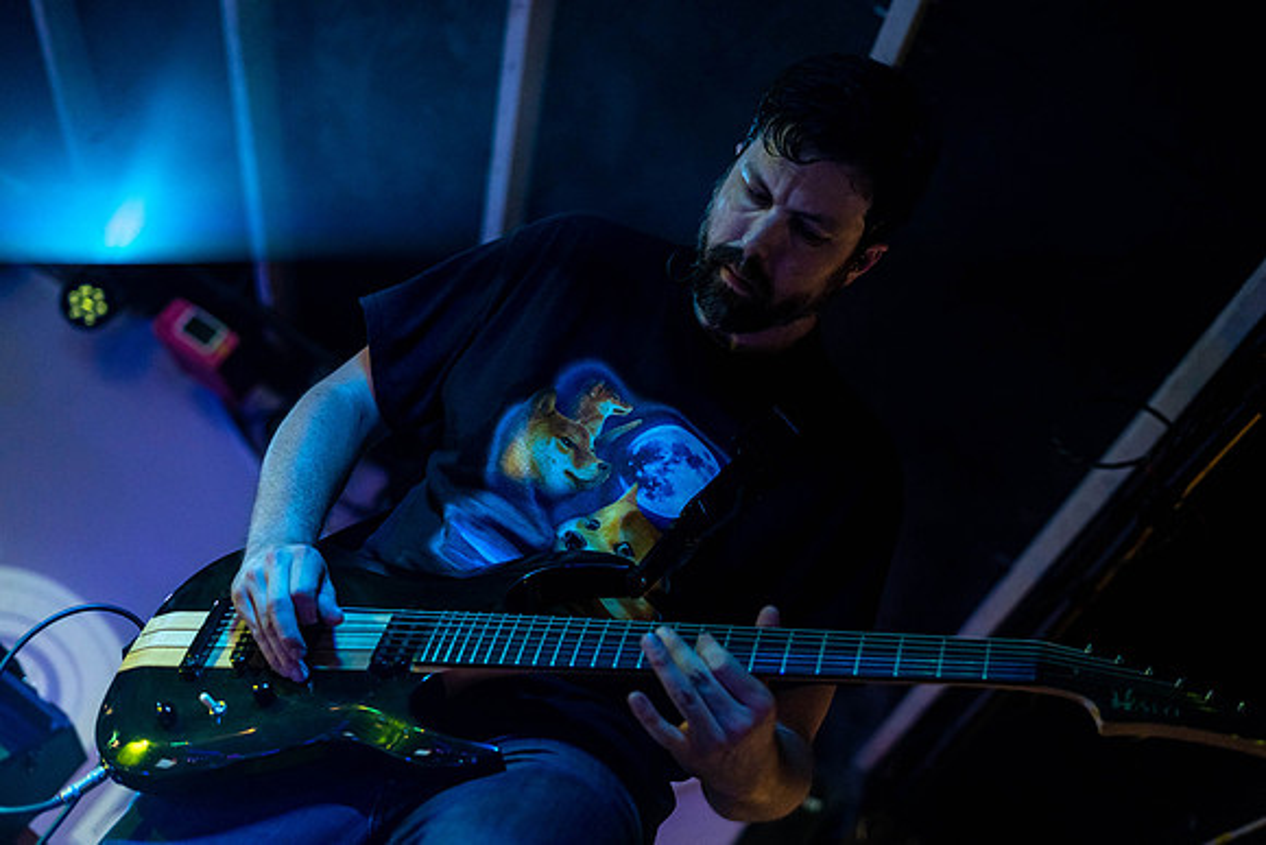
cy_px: 422
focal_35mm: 50
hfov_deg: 39.6
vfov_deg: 27.0
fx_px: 1759
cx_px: 633
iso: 2500
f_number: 2.2
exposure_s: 1/160
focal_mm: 50
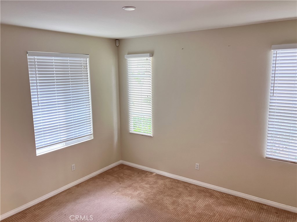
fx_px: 240
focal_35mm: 28
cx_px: 148
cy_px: 111
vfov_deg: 49.7
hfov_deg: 63.4
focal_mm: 3.99
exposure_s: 1/60
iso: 250
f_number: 1.8
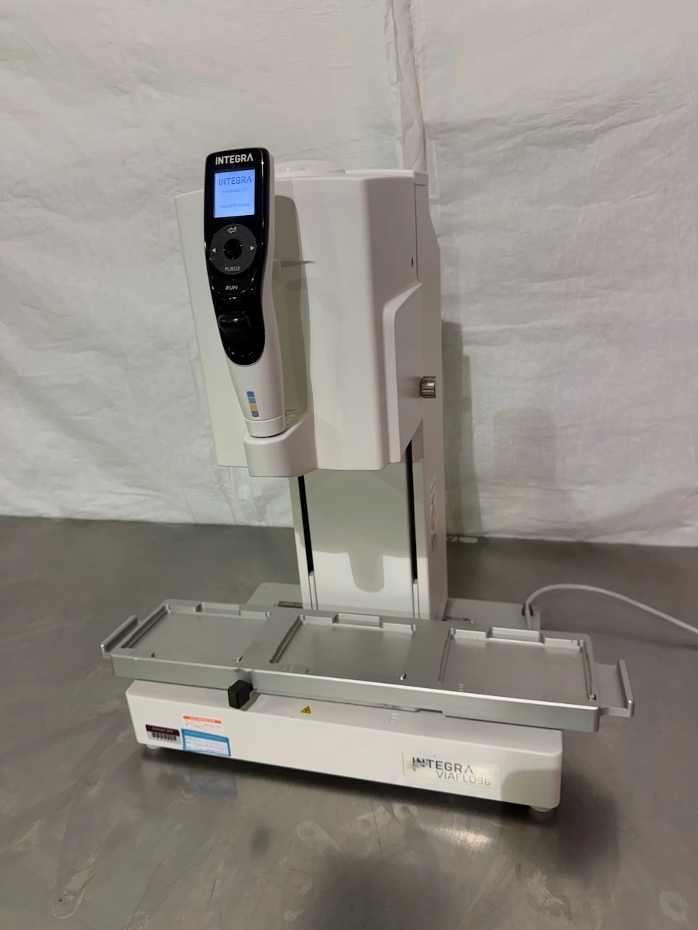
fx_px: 645
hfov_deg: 56.8
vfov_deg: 71.6
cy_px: 465
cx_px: 349
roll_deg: +4.3
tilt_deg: -19.9
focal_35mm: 24
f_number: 1.78
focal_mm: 6.76
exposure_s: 1/60
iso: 160
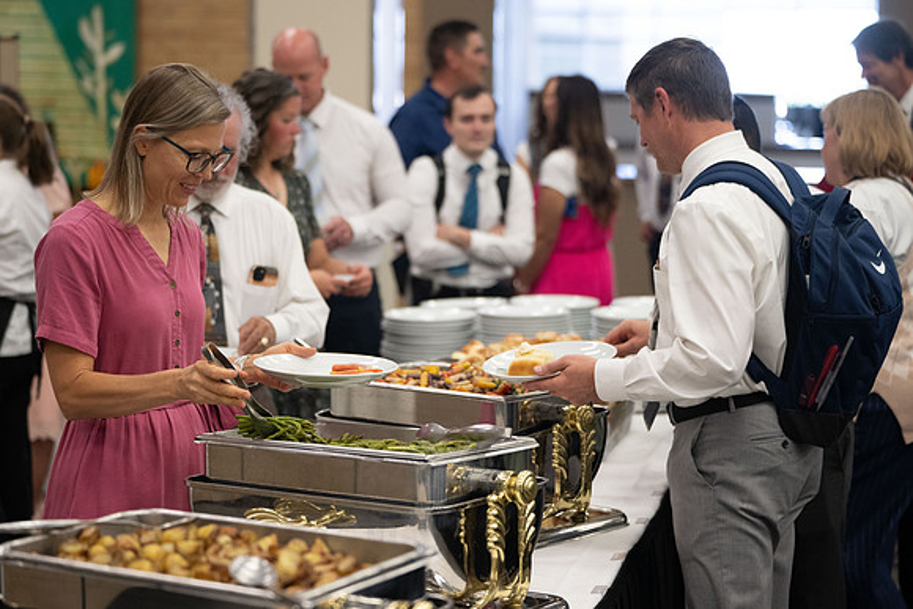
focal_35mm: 87
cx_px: 456
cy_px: 304
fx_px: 2207
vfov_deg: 15.7
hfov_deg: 23.4
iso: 2500
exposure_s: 1/250
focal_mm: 87
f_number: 2.8
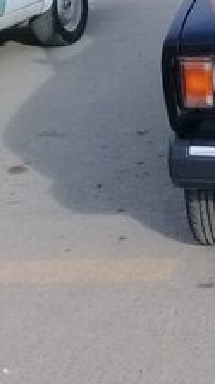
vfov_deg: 20.8
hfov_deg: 10.8
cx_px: 454
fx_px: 1016
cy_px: 16
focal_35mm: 100
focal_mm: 3.3
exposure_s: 1/1048
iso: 50
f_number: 2.2
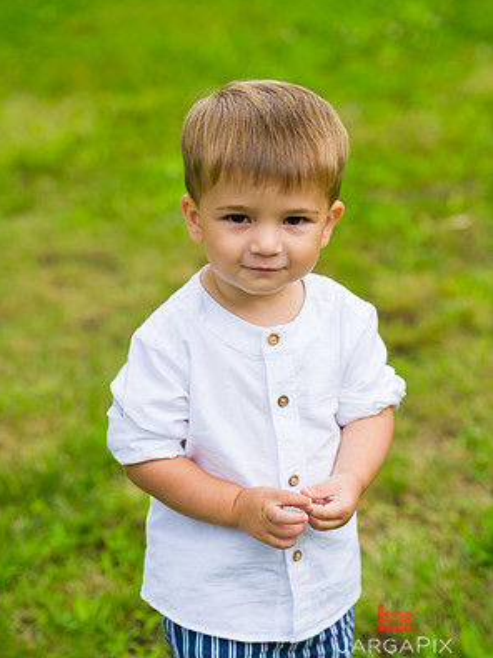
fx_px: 1976
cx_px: 245
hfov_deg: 14.2
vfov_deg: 18.9
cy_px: 315
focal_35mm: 104
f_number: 4
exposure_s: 1/500
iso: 200
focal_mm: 95
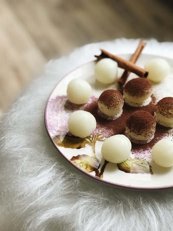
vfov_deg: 33.8
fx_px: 380
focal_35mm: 57
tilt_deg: -47.4
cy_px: 116
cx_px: 86
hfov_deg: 25.7
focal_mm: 6.6
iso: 160
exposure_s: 1/50
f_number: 2.8
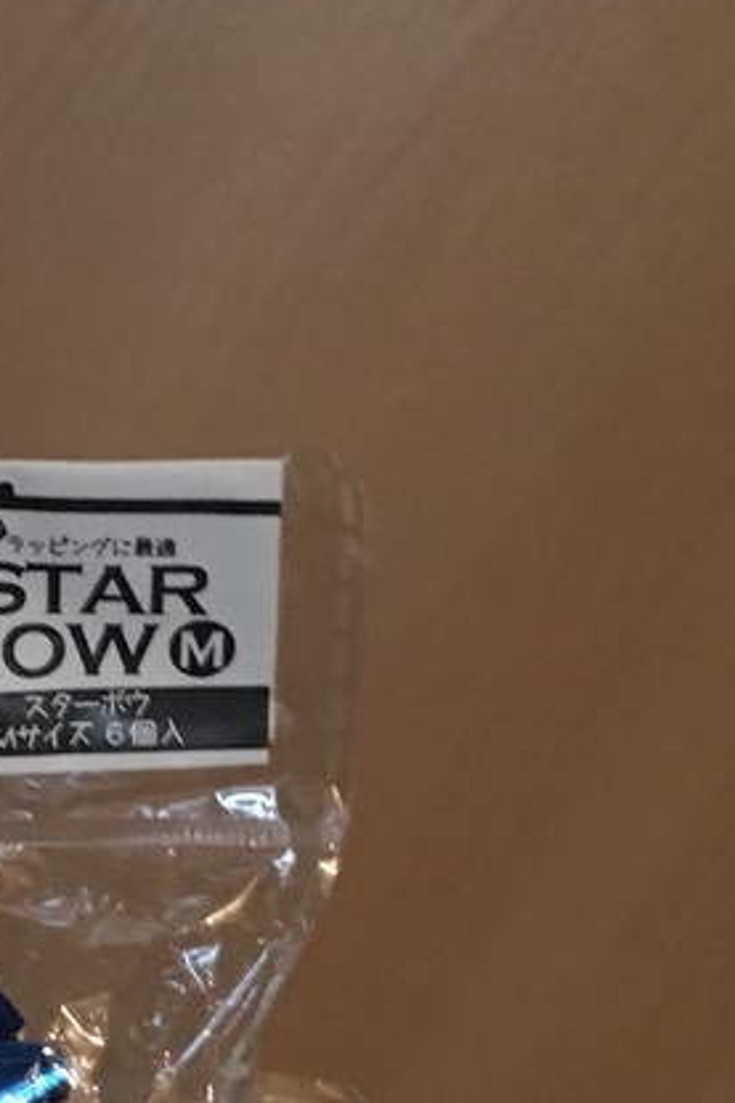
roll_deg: -31.4
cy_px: 878
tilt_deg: -15.6
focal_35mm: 87
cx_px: -226
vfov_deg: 23.1
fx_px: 2666
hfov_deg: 15.0
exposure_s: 1/15
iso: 200
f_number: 2.2
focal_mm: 4.15
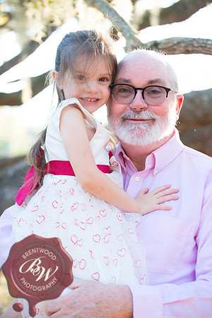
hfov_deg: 19.5
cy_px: 159
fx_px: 618
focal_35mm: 70
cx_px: 106
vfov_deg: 28.8
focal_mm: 70
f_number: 3.5
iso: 200
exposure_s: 1/125
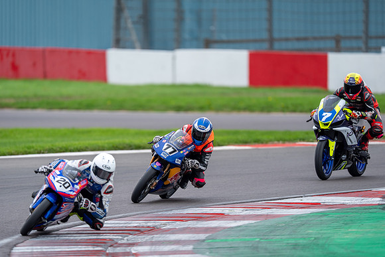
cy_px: 129
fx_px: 6424
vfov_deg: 2.3
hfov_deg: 3.4
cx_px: 193
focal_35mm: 601
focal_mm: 600
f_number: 4
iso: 250
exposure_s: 1/400
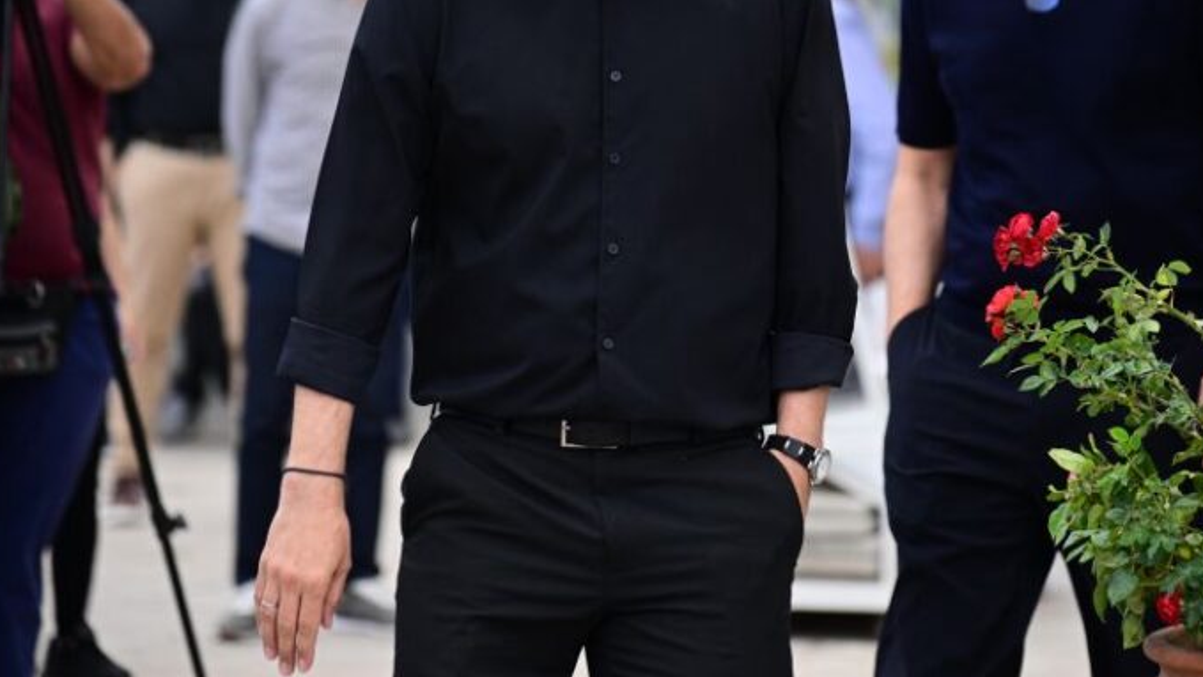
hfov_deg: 12.6
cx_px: 733
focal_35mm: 171
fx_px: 5455
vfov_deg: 7.1
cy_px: 151
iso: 1000
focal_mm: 113
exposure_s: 1/6400
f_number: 2.8
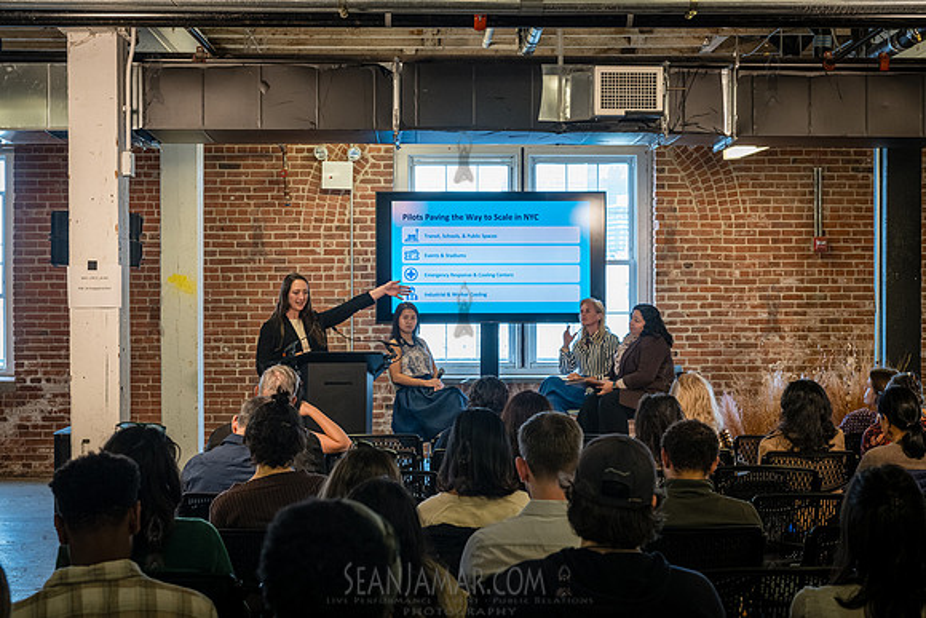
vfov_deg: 21.9
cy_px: 309
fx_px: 1596
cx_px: 463
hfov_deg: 32.4
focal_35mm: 62
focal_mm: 62
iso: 2500
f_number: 6.3
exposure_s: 1/160
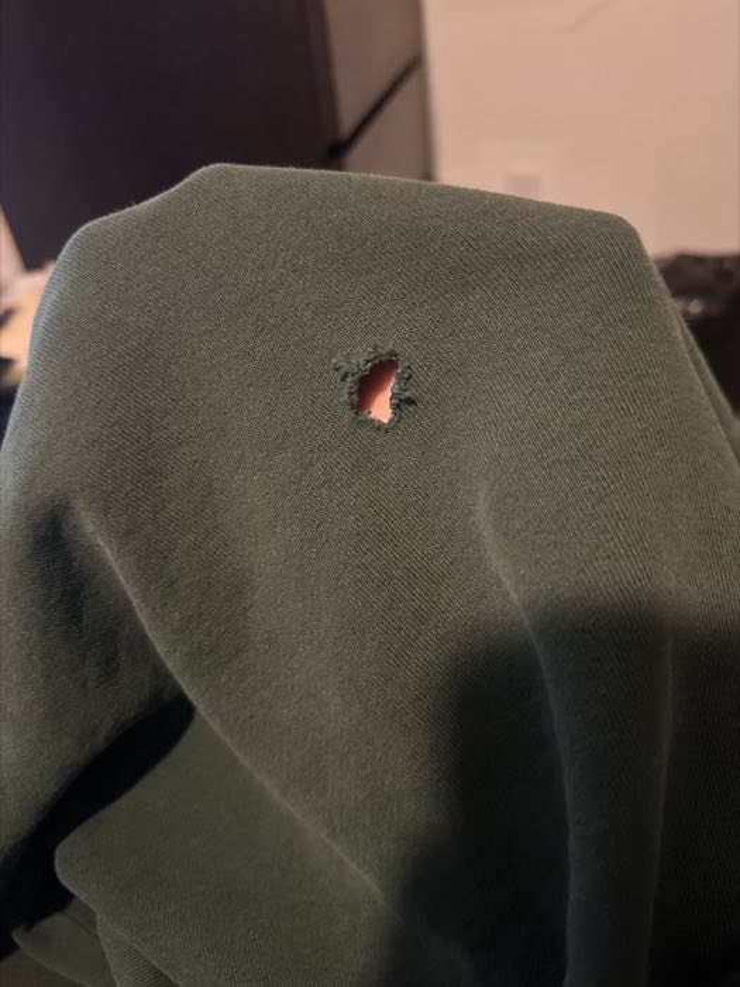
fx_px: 684
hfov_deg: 56.8
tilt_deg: -35.8
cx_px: 370
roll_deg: +8.4
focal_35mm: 24
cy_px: 494
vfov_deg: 71.6
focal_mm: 6.86
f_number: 1.78
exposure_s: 1/29
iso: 1600
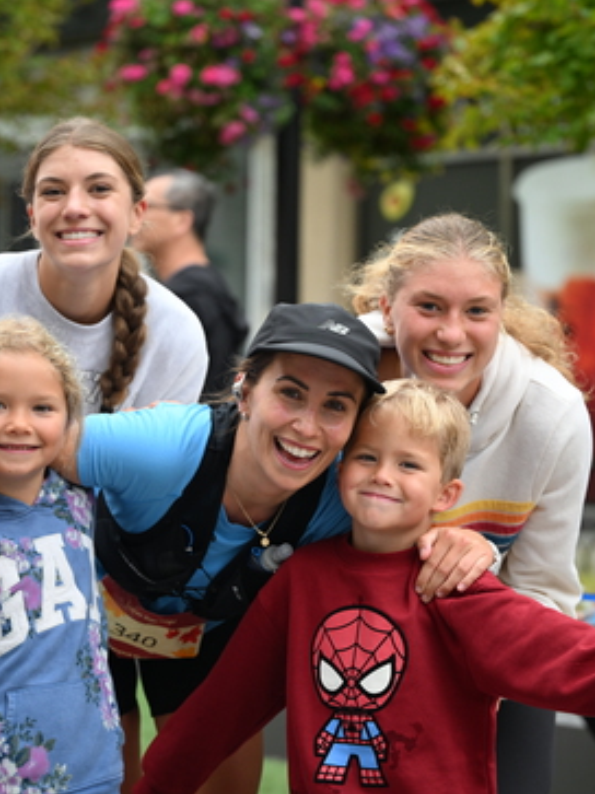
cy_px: 395
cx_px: 328
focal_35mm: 102
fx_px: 2339
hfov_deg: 14.5
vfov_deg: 19.3
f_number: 2.8
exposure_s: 1/1600
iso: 640
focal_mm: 70
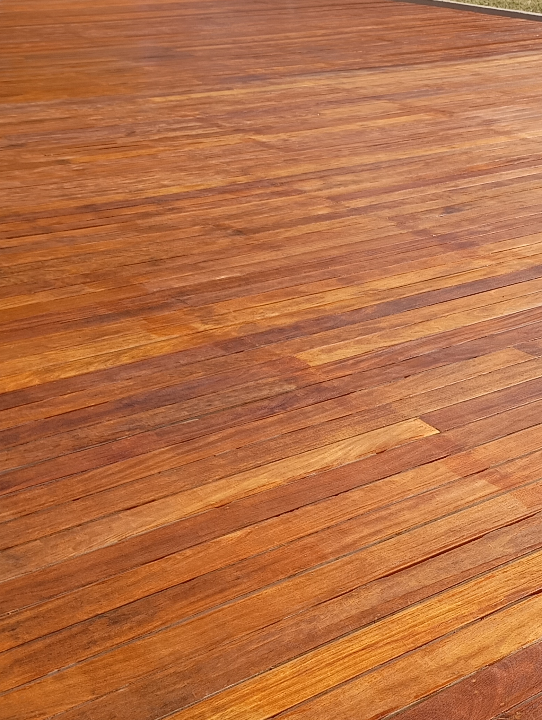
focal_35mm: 55
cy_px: 474
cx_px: 511
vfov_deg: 34.6
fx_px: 1145
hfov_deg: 25.6
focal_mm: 4.27
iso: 100
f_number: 1.8
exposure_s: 1/569
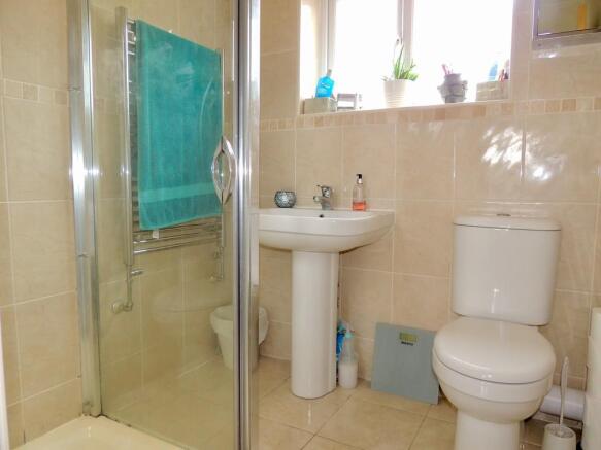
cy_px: 225
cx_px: 300
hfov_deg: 71.6
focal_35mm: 24
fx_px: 417
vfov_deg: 56.8
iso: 180
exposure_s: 1/40
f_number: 3
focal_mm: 4.3
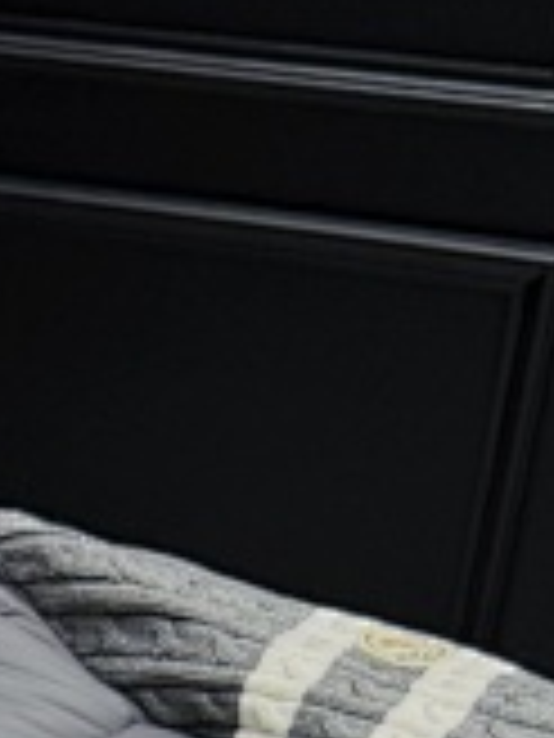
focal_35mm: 158
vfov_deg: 10.3
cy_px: 1935
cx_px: -842
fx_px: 3372
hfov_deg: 8.5
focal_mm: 6.76
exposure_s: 1/157
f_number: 1.78
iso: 64
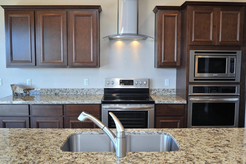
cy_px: 82
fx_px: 239
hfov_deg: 54.5
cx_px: 123
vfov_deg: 37.8
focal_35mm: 35
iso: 1000
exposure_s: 1/50
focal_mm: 35
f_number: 11
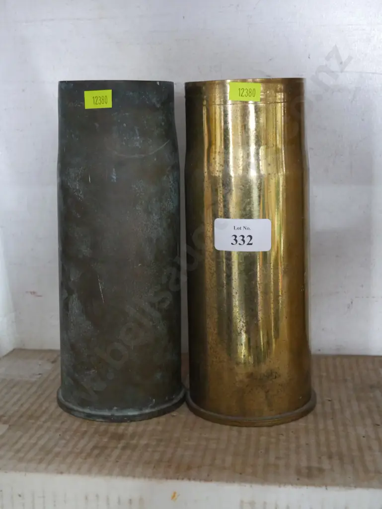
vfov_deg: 38.2
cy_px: 254
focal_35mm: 50
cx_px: 191
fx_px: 735
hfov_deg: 29.1
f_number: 5.3
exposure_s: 1/60
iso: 3200
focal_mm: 25
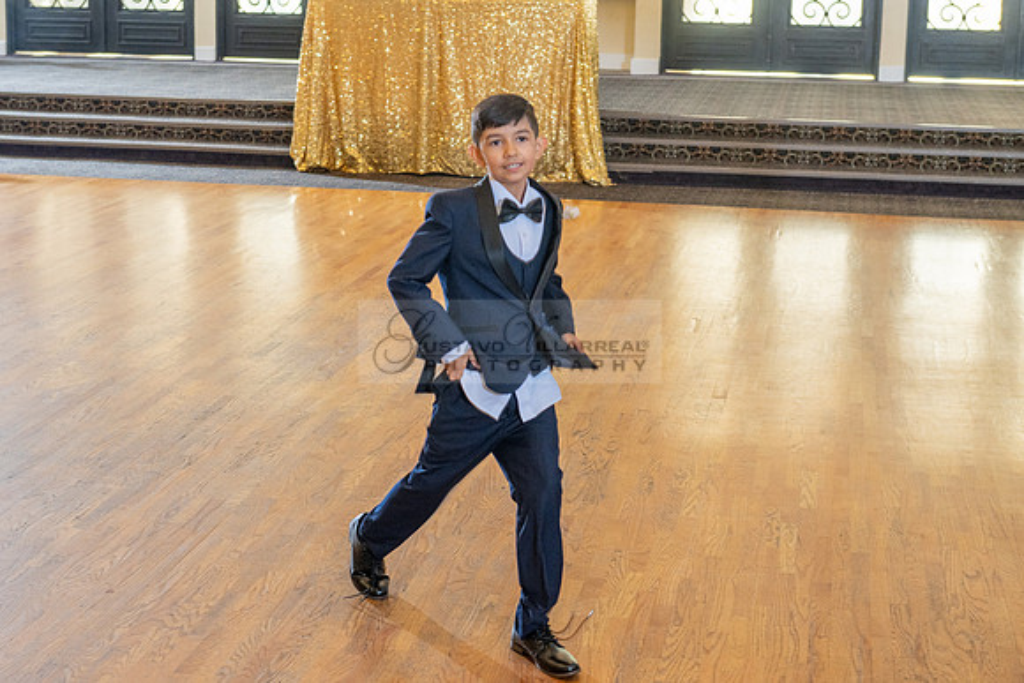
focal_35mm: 66
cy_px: 276
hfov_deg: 30.6
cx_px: 414
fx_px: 1865
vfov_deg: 20.7
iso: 800
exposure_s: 1/125
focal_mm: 55
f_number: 4
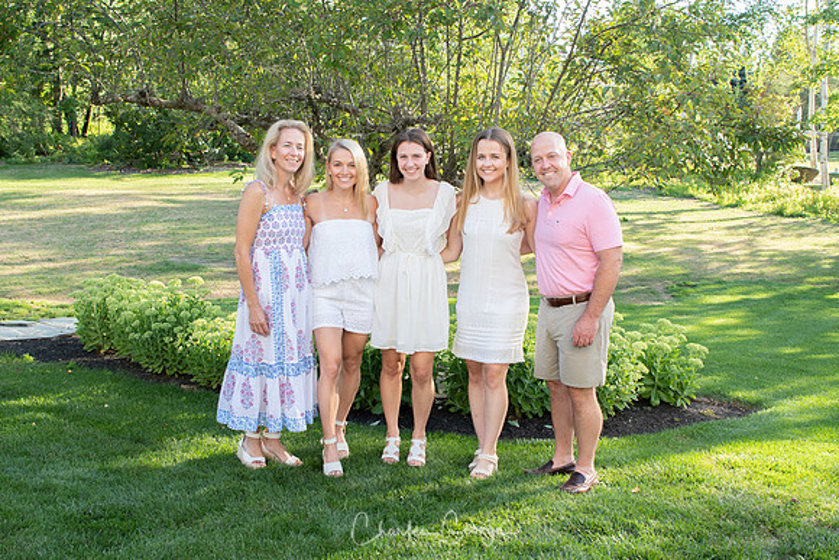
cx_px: 420
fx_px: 839
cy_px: 280
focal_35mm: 36
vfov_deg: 36.9
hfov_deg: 53.1
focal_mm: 24
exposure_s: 1/125
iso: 400
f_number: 5.6
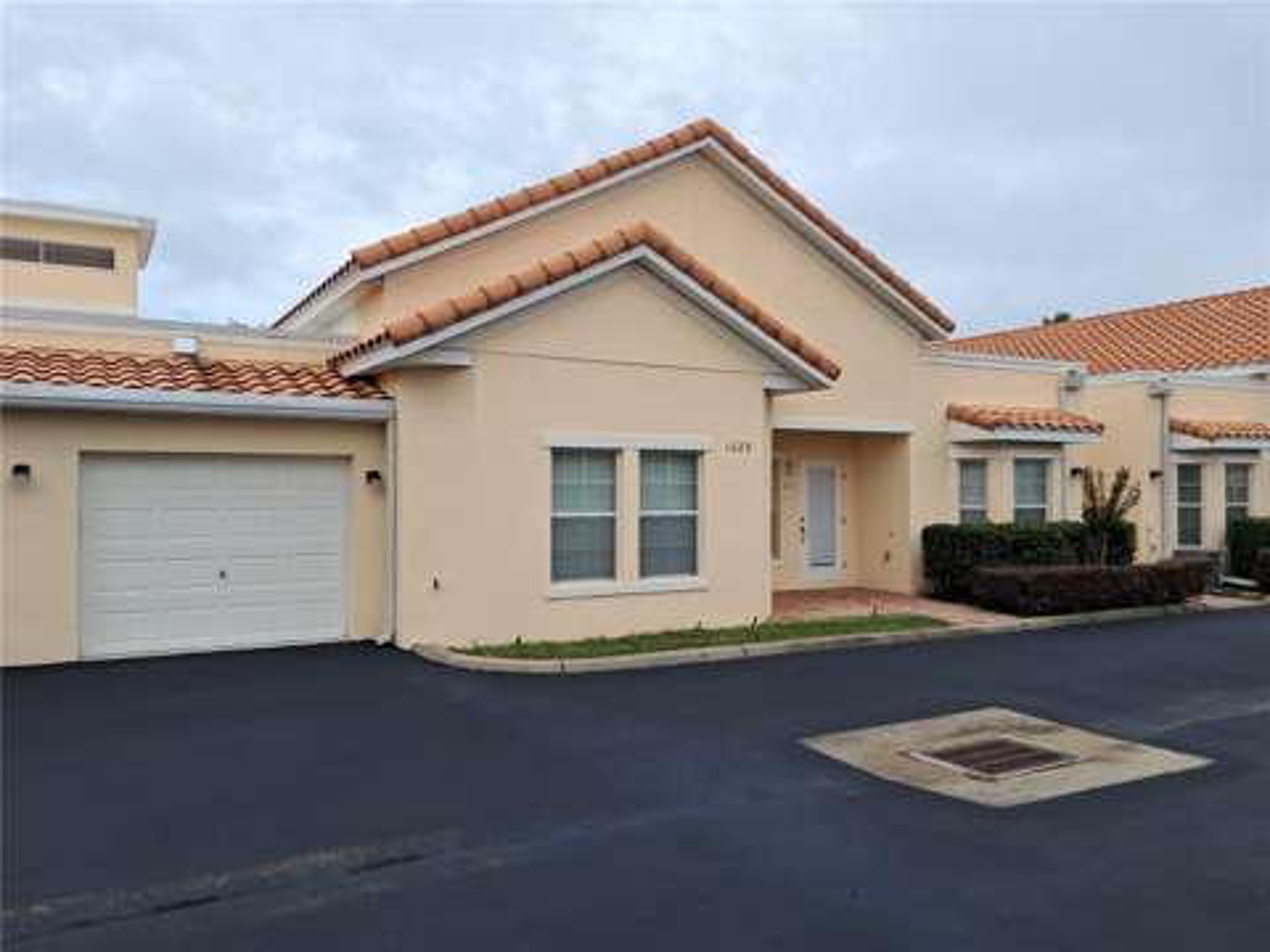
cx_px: 635
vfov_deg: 51.4
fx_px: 991
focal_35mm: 27
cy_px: 476
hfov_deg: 65.3
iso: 50
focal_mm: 4
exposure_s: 1/319
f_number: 1.8
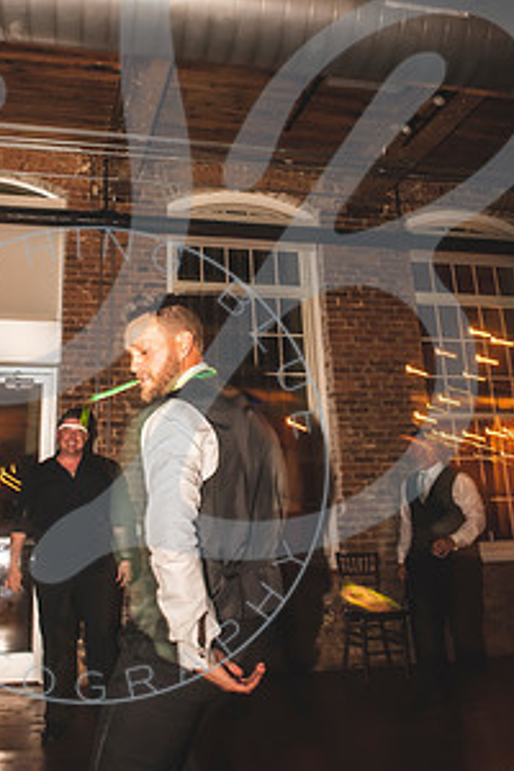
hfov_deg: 36.7
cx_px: 206
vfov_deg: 52.3
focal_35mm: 36
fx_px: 771
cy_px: 270
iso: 1000
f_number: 11
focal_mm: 24
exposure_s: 1/6
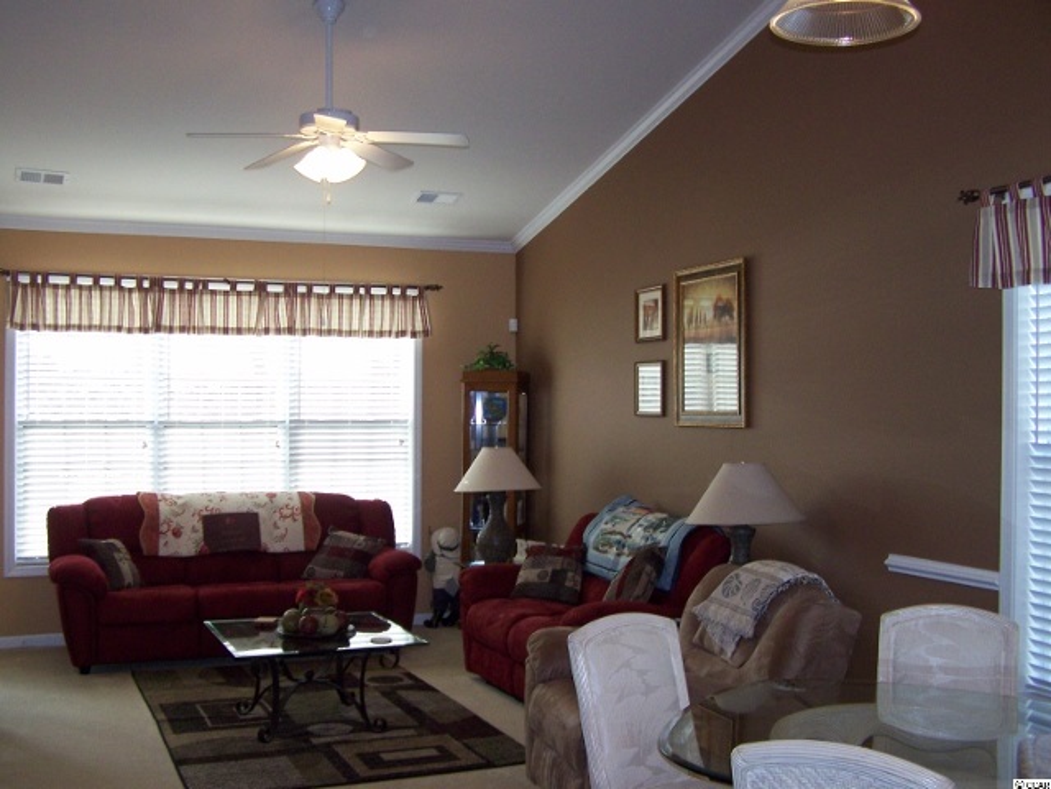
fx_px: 1154
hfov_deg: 49.0
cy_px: 394
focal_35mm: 38
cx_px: 526
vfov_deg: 37.7
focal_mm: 6.3
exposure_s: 1/60
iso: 160
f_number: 2.8
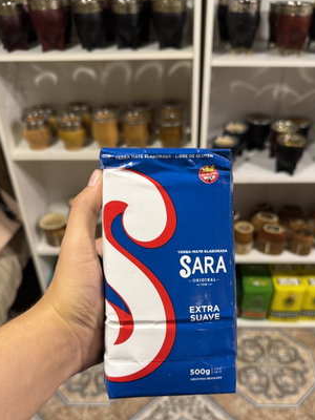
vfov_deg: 56.3
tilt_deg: -37.9
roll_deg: +1.3
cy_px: 256
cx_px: 170
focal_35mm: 32
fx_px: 388
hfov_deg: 44.1
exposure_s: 1/100
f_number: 1.78
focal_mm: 6.76
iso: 200
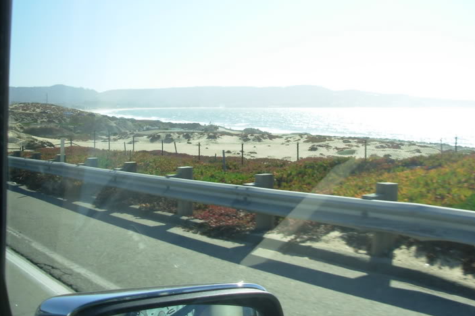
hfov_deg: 43.5
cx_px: 268
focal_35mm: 45
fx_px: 593
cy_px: 136
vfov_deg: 29.8
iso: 50
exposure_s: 1/645
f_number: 2.9
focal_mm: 6.3
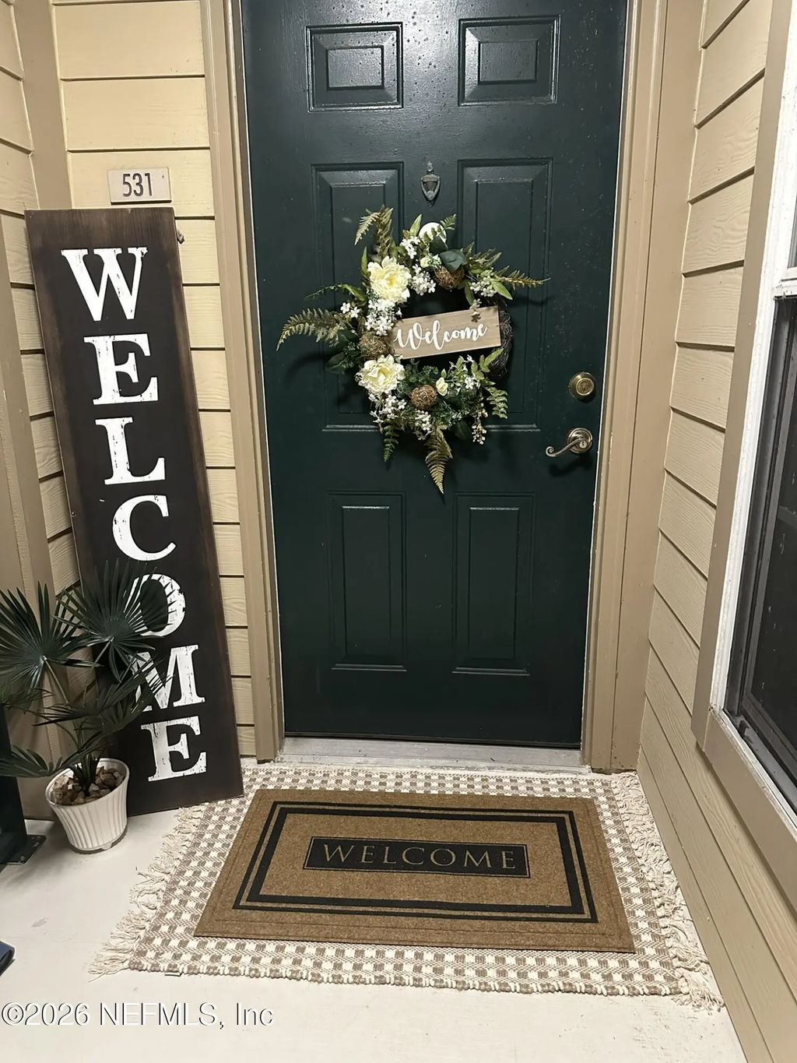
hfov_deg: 56.8
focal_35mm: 24
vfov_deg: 71.6
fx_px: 737
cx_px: 398
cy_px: 532
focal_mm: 6.86
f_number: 1.78
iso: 800
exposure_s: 1/60
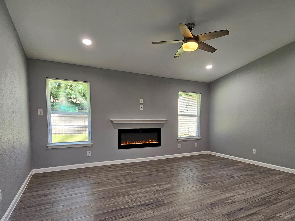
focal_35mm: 19
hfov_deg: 84.3
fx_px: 162
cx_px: 164
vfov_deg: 68.0
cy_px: 133
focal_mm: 2.2
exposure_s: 1/60
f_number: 2.2
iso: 100
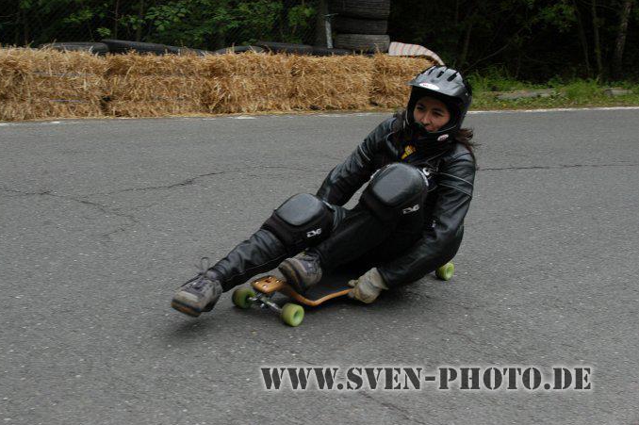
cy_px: 215
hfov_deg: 37.2
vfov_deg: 25.2
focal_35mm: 54
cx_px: 315
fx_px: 949
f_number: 5.6
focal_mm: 35
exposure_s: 1/350
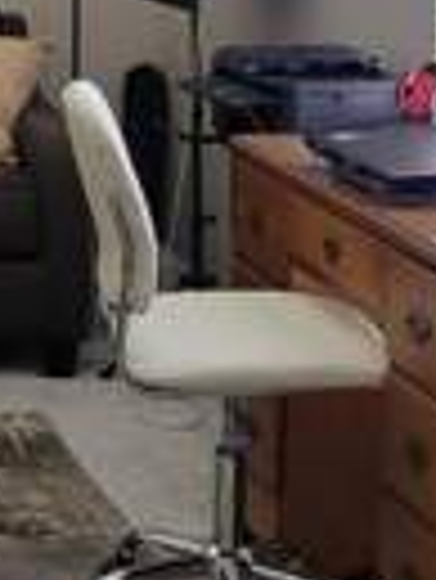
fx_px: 2163
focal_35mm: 129
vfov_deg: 14.9
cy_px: -72
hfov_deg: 10.8
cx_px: -324
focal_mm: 5.4
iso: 320
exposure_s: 1/120
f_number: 1.8
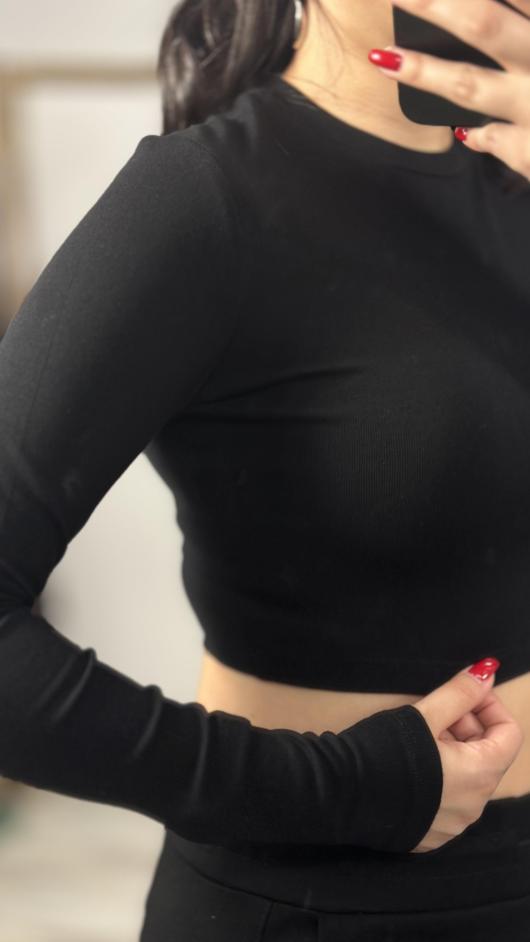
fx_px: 1324
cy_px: 472
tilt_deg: -33.3
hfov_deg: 22.6
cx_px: 254
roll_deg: +3.8
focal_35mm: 53
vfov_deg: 39.2
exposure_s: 1/50
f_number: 1.78
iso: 100
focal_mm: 6.86
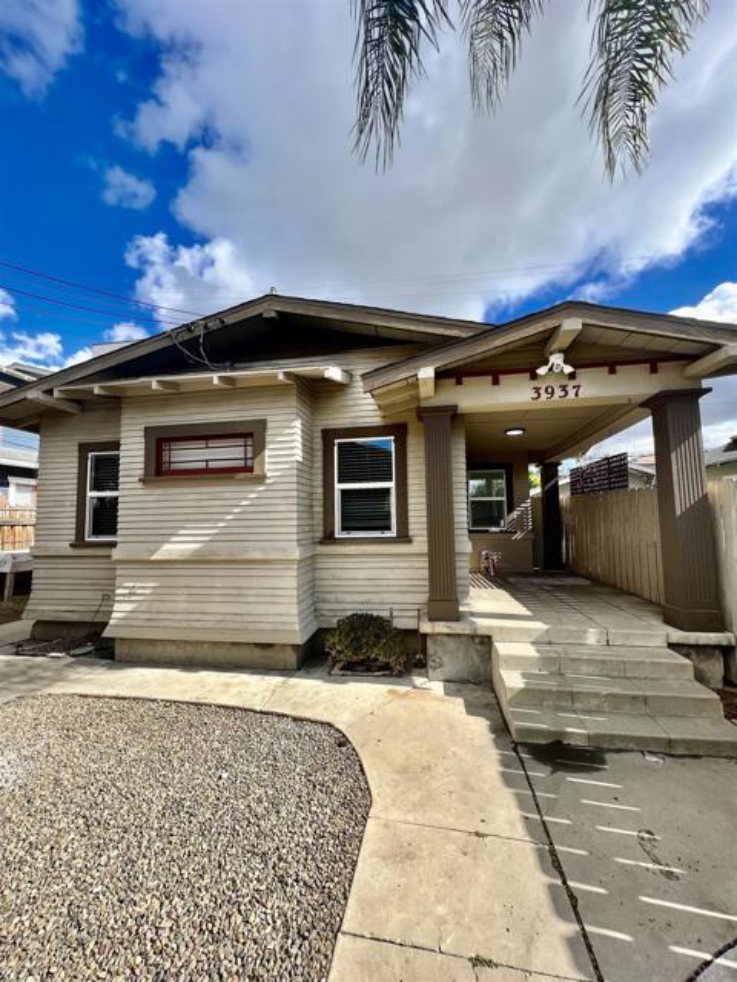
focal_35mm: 13
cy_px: 491
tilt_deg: +6.4
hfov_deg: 89.9
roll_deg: +0.6
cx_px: 368
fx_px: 369
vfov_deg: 106.2
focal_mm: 1.57
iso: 32
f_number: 1.8
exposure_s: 1/704
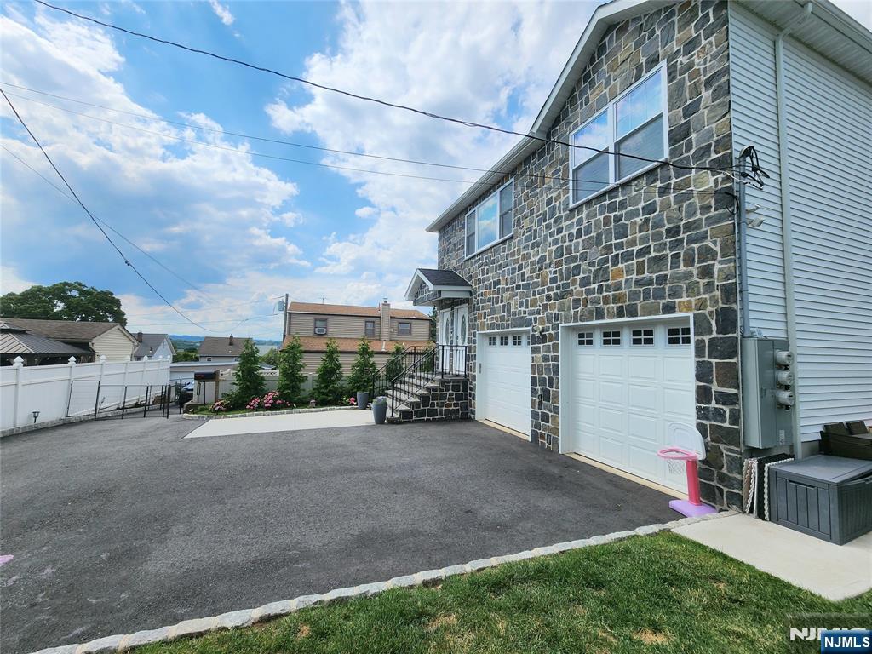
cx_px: 436
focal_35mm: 13
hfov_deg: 106.2
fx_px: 327
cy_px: 327
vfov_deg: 89.9
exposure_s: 1/3333
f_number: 2.2
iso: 50
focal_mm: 2.2
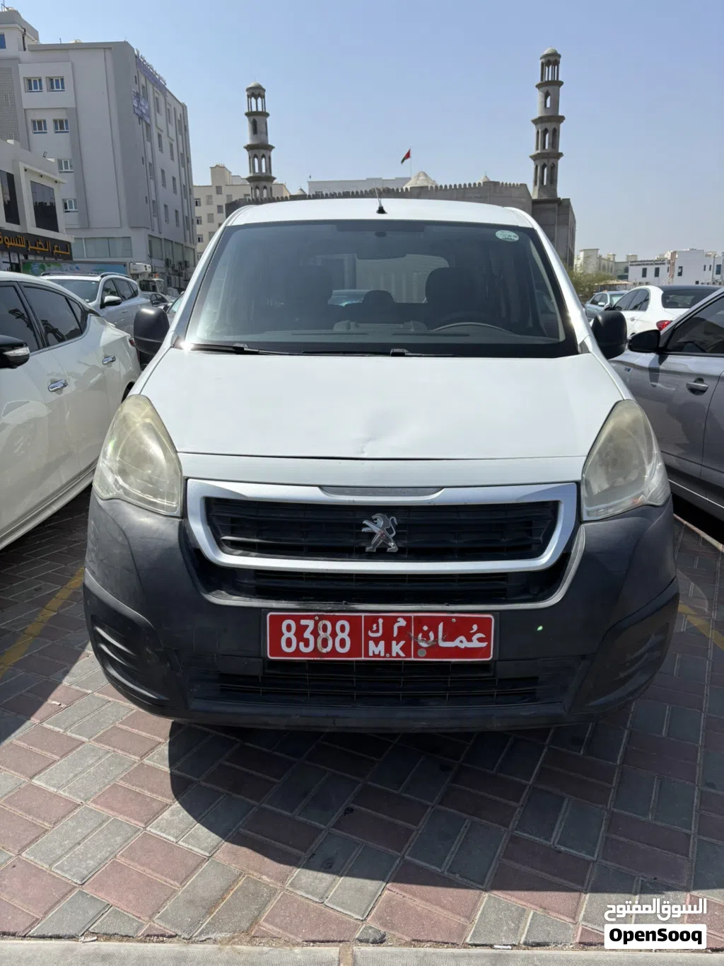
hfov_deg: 53.1
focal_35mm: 26
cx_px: 362
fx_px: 725
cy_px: 483
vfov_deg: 67.3
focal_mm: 5.96
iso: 50
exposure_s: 1/5952
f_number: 1.6
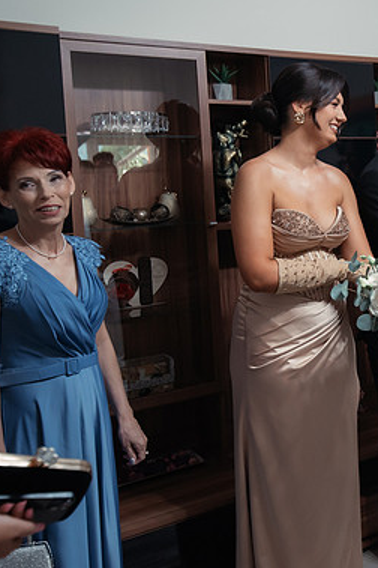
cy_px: 234
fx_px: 740
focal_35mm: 47
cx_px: 423
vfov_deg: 41.8
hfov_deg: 26.3
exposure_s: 1/200
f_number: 2.8
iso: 1600
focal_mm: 26
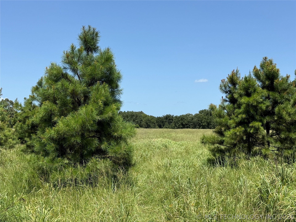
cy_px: 111
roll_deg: -0.7
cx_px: 148
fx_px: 410
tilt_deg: +3.3
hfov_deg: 39.7
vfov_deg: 30.3
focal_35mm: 48
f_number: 1.78
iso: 64
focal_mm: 6.76
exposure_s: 1/4098
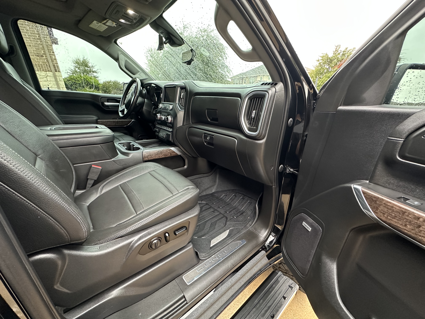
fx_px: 172
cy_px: 160
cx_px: 212
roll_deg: +1.5
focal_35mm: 14
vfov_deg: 85.7
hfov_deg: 102.1
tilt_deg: -22.0
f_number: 2.2
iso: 500
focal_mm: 2.22
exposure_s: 1/60
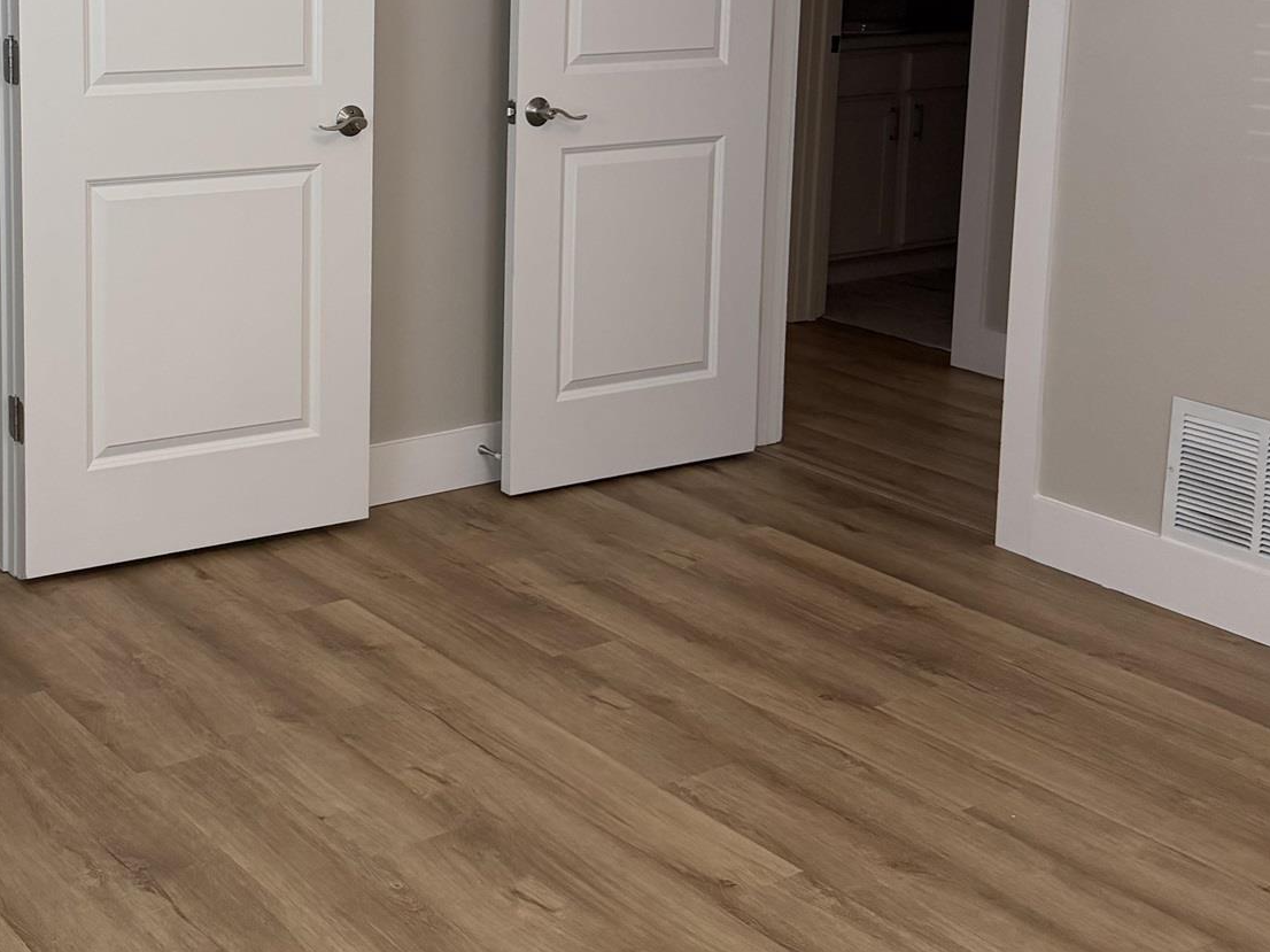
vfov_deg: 28.3
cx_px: 326
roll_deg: -1.0
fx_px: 1834
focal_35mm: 50
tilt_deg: -8.5
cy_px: 145
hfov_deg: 37.3
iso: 200
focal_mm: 6.76
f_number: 1.78
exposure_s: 1/71
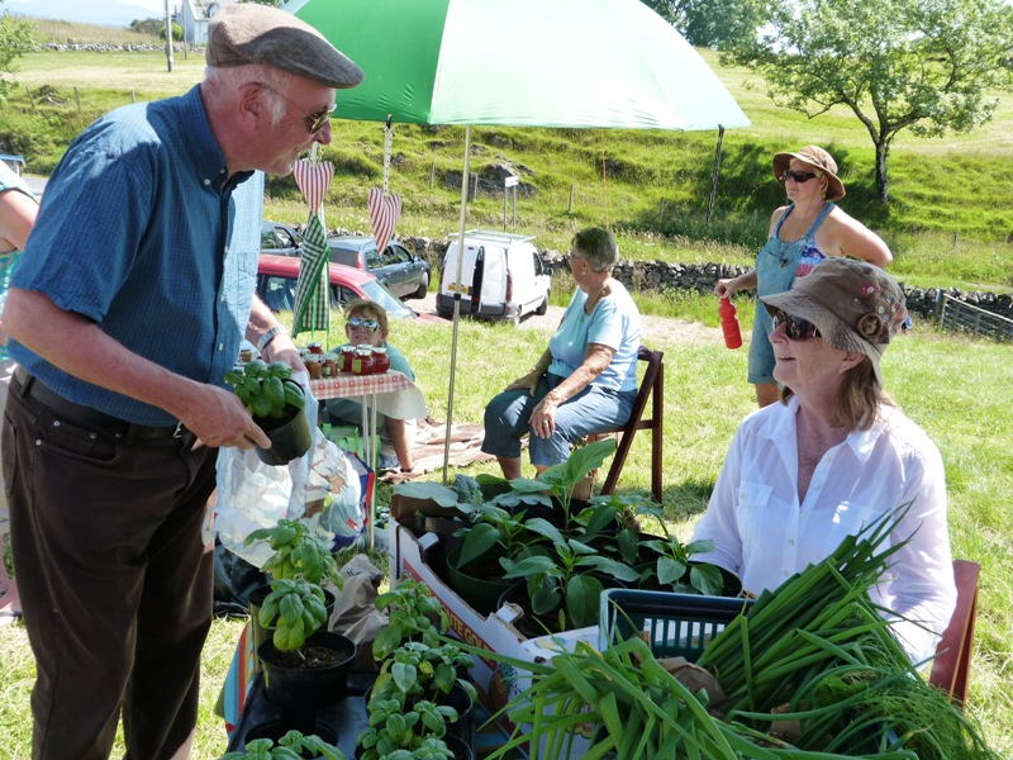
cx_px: 506
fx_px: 1083
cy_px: 380
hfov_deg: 50.1
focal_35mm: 37
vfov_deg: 38.7
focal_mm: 6.7
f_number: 4
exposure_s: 1/200
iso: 125
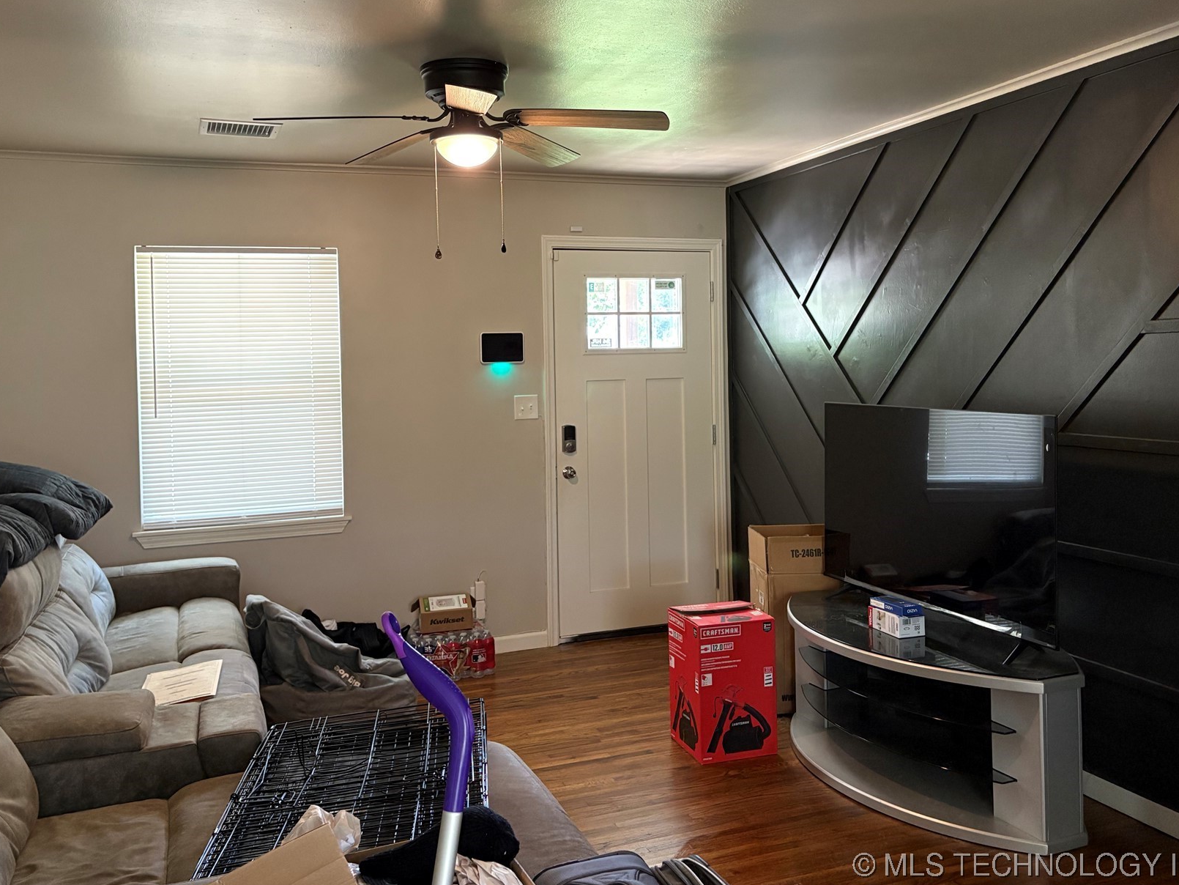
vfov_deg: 45.3
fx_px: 1056
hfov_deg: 58.3
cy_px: 369
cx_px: 600
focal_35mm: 31
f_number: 1.6
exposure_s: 1/60
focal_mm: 5.96
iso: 400
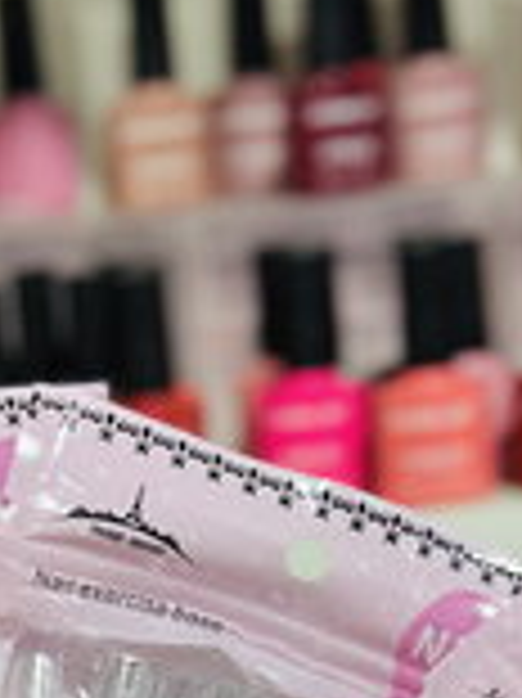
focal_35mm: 165
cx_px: 99
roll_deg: +4.4
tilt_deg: -11.8
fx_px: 3322
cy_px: 912
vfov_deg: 11.7
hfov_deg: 9.0
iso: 160
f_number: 1.78
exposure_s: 1/50
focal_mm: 6.86
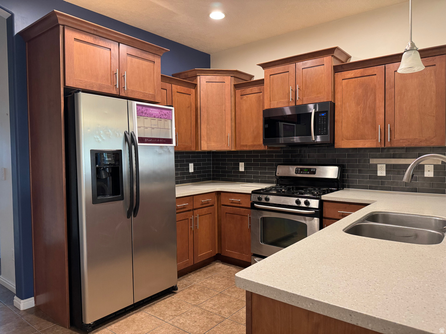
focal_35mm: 24
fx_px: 309
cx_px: 223
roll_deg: +0.4
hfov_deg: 71.6
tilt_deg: -2.4
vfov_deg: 56.8
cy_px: 167
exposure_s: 1/60
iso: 320
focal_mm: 6.76
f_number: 1.78
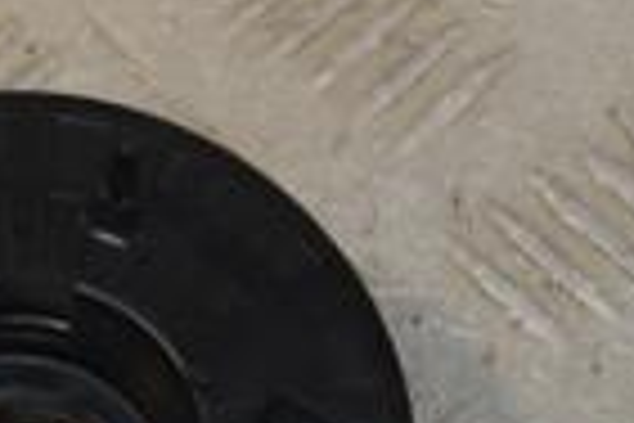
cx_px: 67
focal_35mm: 242
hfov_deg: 8.5
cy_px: 378
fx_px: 4262
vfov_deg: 5.7
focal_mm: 38
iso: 800
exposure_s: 1/200
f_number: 8
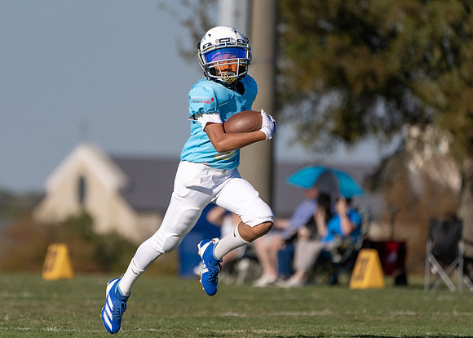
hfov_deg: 3.3
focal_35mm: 620
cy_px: 200
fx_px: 8326
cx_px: 186
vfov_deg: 2.3
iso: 250
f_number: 5.6
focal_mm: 400
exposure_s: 1/3200
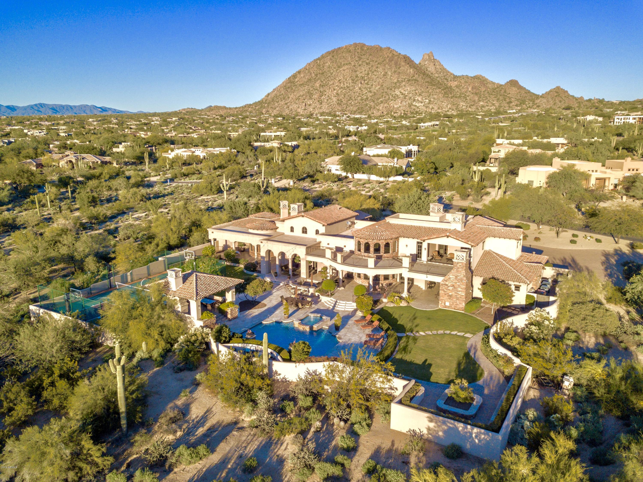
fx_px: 483
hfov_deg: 67.3
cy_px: 241
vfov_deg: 53.0
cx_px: 322
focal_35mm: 26
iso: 100
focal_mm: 4.73
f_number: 2.2
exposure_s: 1/1250
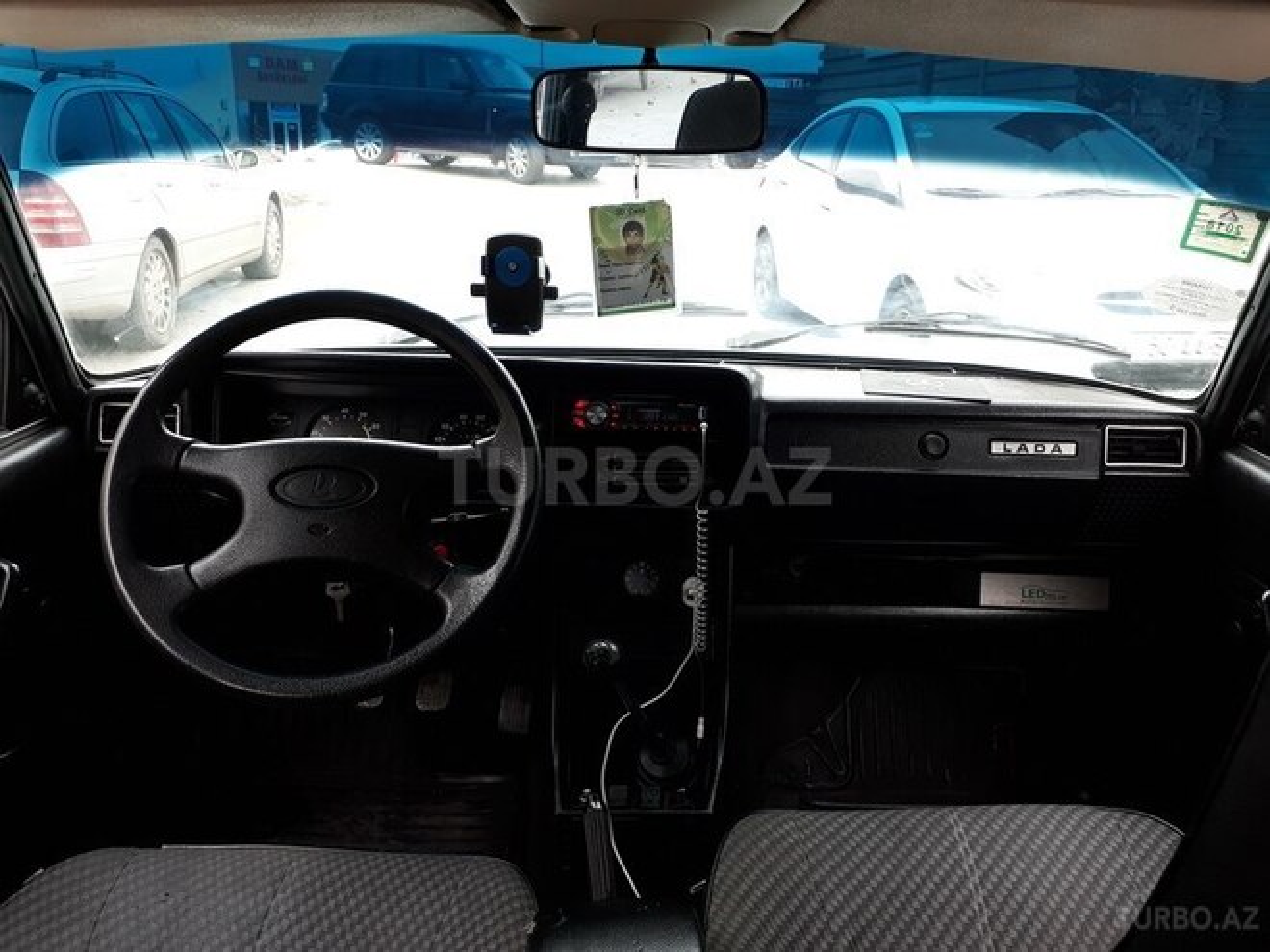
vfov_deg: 51.4
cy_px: 476
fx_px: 991
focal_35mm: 27
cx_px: 635
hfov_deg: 65.3
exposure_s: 1/50
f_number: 1.9
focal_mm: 3.6
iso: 50
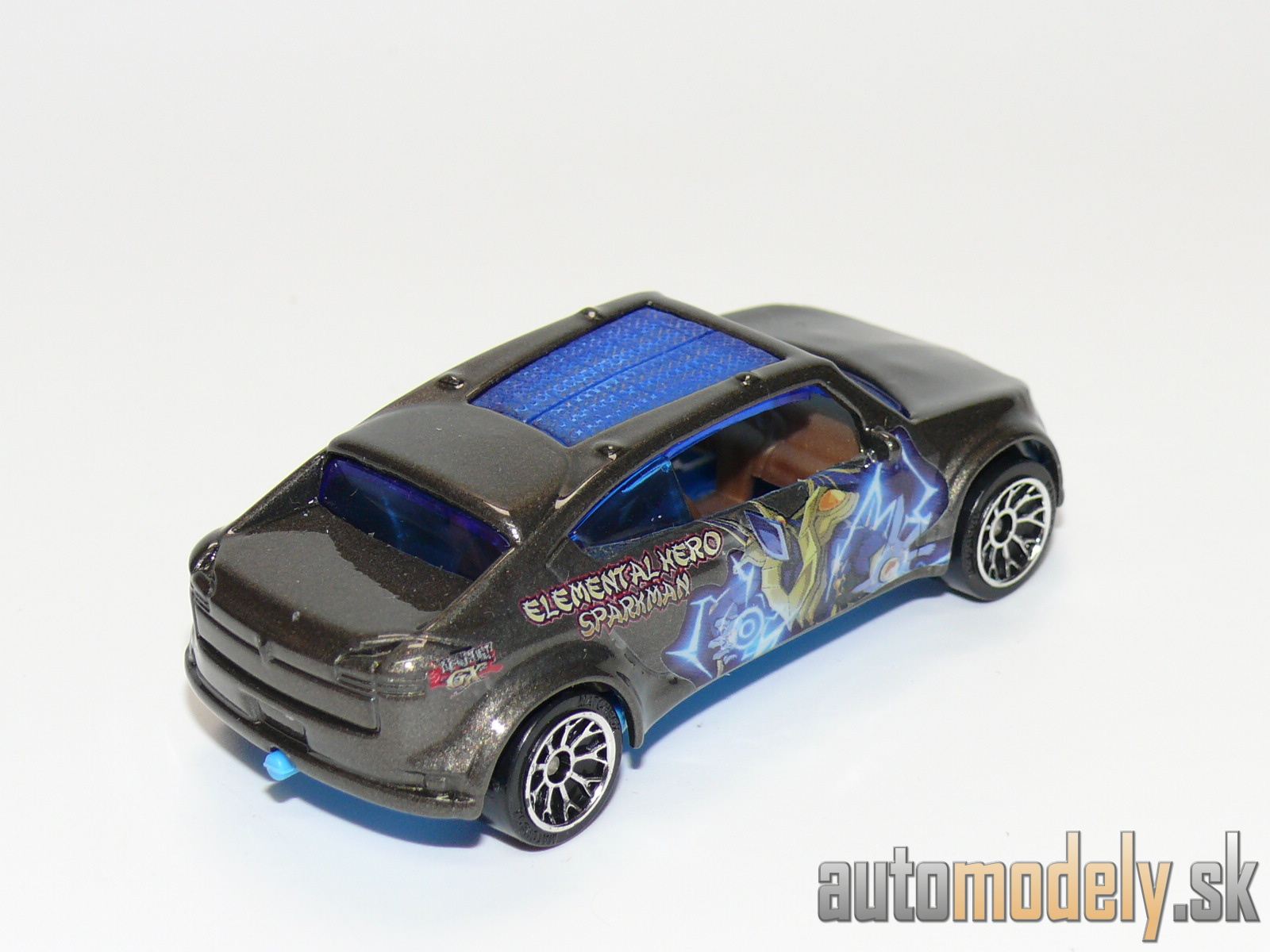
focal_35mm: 102
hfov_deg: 19.3
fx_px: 3742
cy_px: 476
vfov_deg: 14.5
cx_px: 635
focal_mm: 13.3
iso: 100
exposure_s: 1/30
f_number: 4
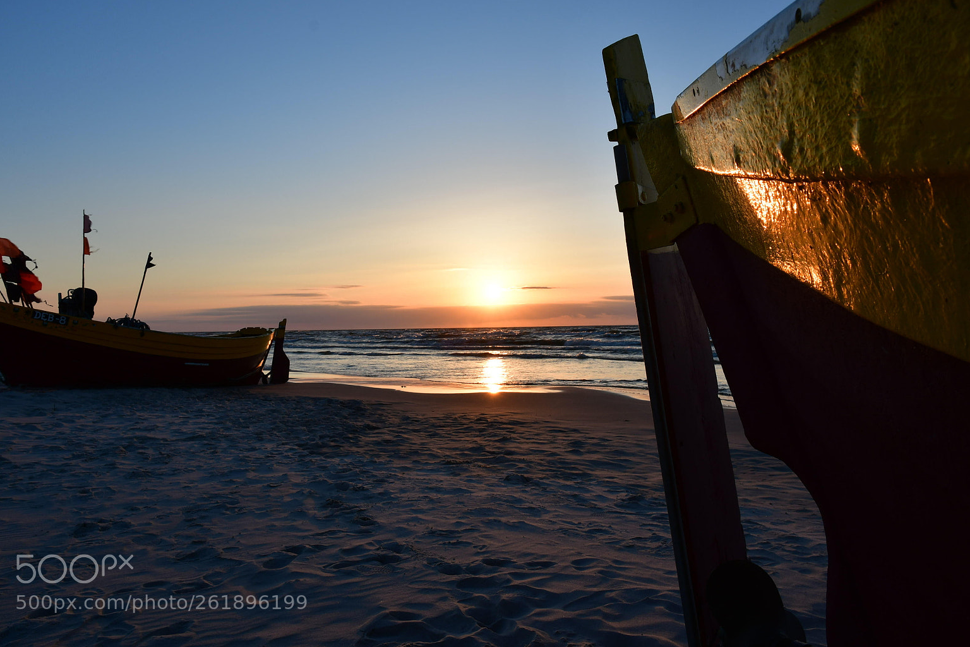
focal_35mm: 25
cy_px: 315
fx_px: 674
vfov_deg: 51.3
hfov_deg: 71.5
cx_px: 482
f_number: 11
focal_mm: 16
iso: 100
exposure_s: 1/125
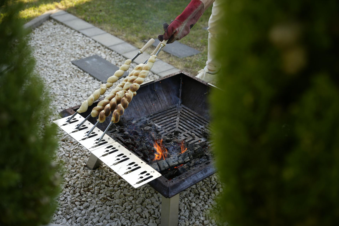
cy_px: 113
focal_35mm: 50
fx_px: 475
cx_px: 170
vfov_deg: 26.8
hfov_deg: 39.3
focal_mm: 50.4
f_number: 3.2
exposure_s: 1/200
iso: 100
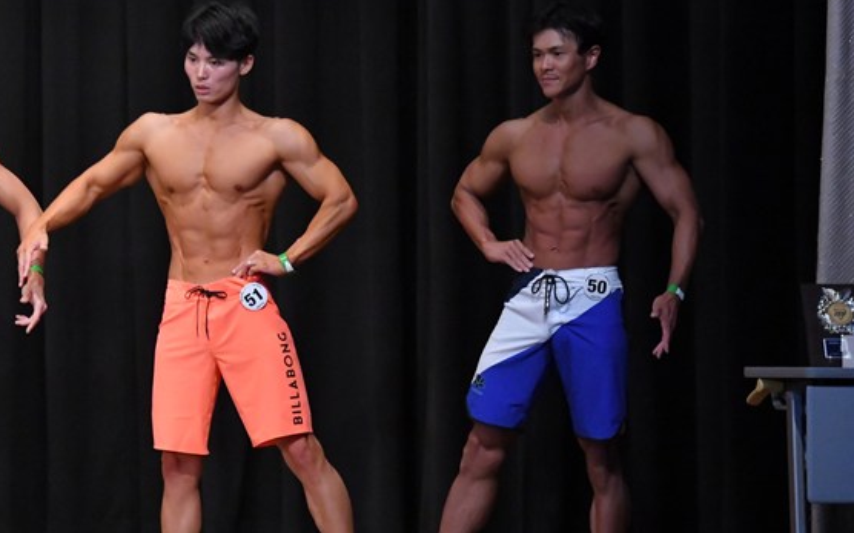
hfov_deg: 7.3
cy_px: 318
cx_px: 270
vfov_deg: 4.6
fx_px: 6677
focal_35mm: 287
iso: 8000
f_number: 5.6
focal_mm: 135
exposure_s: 1/400
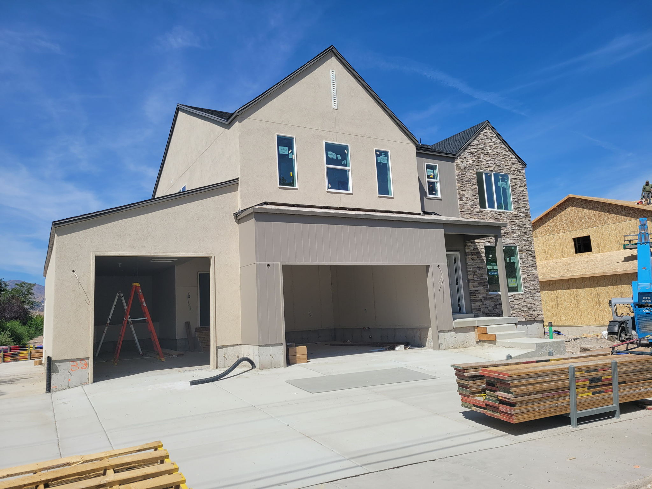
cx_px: 326
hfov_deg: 67.3
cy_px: 244
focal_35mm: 26
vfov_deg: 53.1
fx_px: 490
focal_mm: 5.4
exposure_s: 1/3697
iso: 40
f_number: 1.8
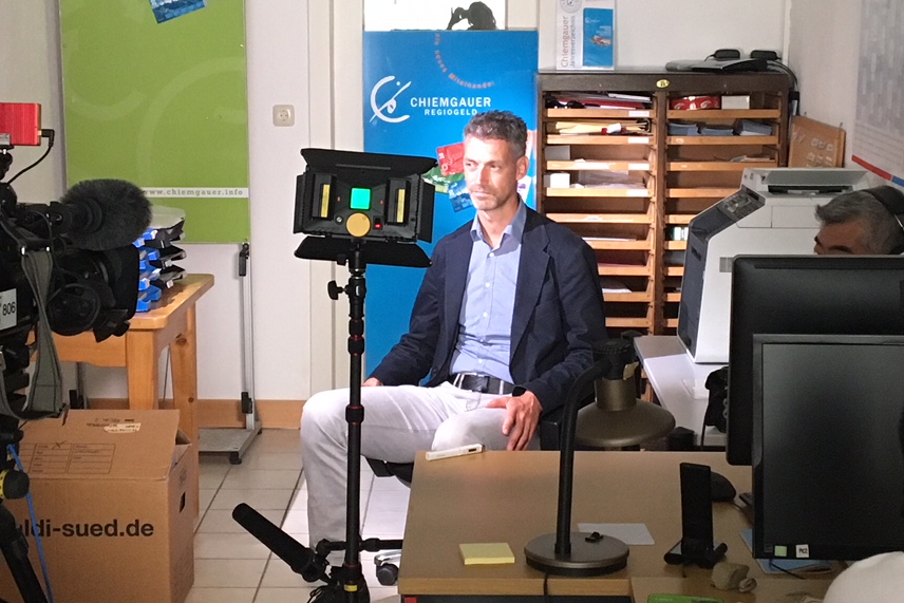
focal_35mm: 71
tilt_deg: -7.3
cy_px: 272
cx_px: 479
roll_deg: -0.4
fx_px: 1783
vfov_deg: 19.2
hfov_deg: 28.4
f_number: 2.2
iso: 200
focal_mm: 4.15
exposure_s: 1/33
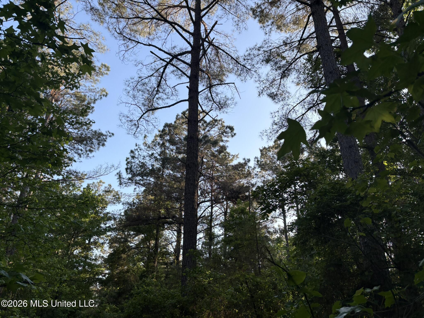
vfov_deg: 53.1
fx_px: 318
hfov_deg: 67.3
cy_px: 159
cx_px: 212
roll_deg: +0.5
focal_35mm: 26
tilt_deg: +28.4
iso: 50
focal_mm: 5.96
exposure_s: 1/629
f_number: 1.6
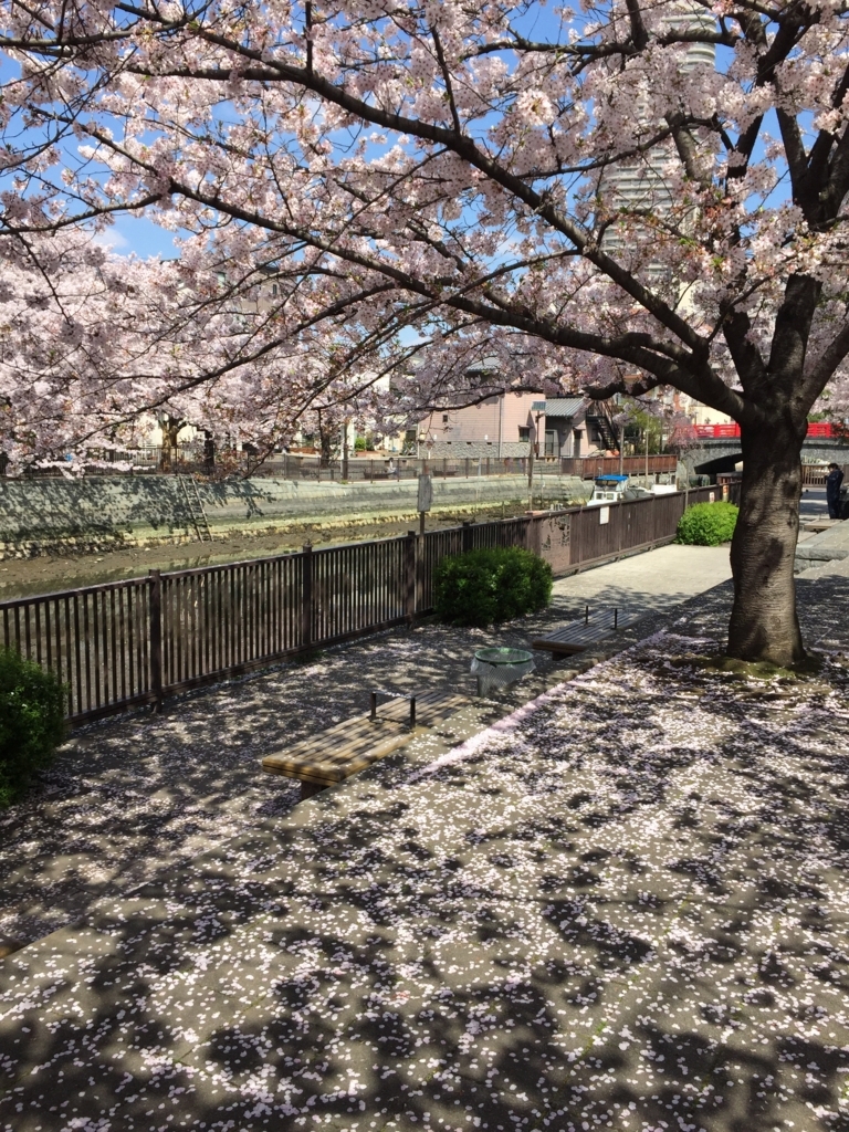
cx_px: 424
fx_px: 948
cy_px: 566
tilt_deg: -6.1
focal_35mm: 29
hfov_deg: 48.2
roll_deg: -0.1
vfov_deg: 61.7
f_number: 2.2
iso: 32
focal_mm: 4.15
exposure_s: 1/1883
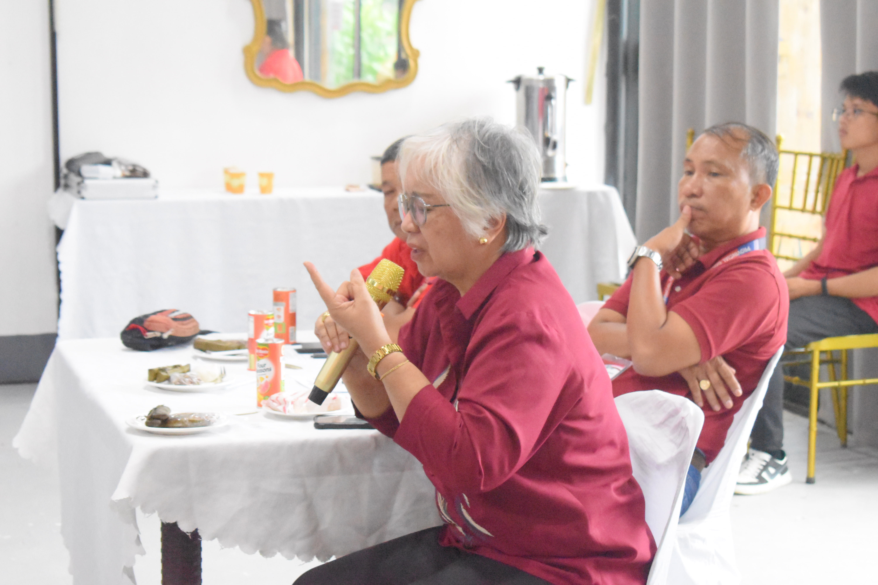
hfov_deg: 24.6
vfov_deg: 16.6
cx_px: 439
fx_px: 2012
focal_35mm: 82
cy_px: 292
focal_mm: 55
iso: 12800
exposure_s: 1/125
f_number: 5.6
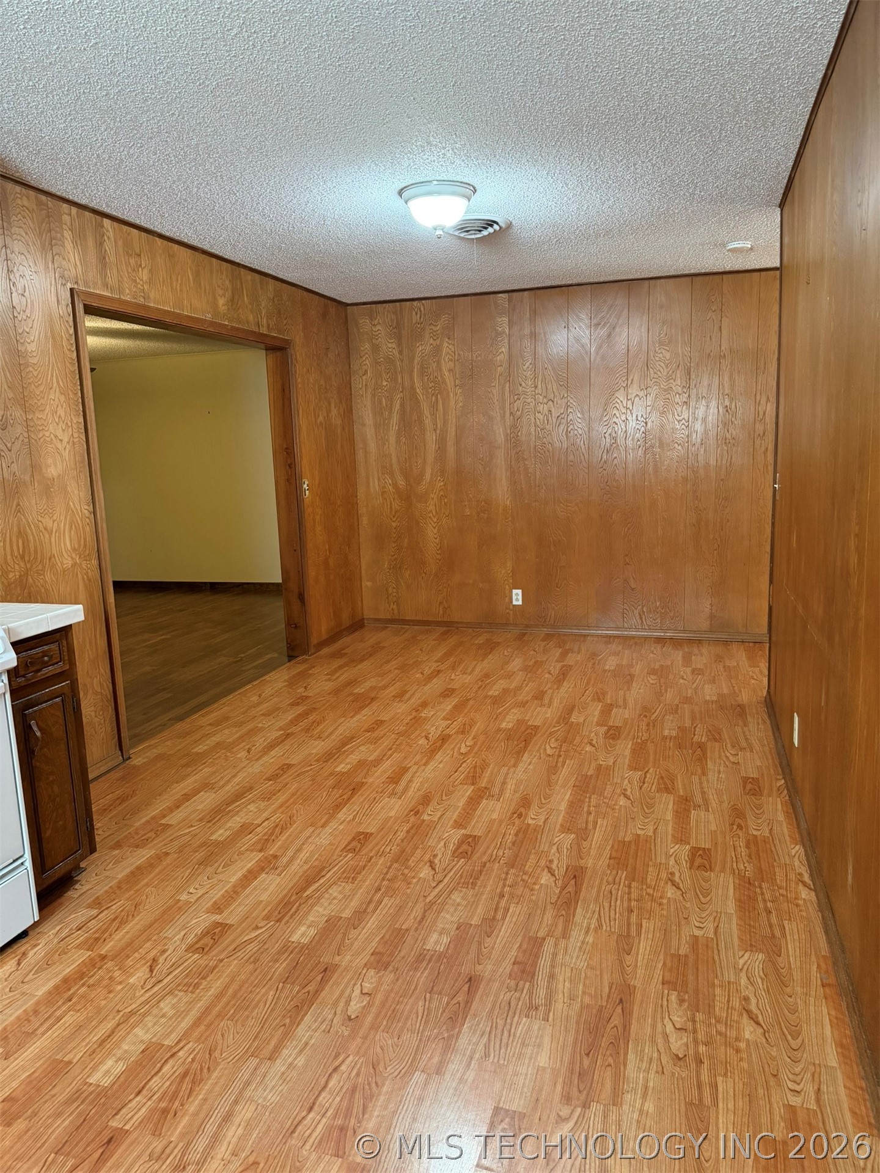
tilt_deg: -9.4
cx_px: 440
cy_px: 586
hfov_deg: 56.8
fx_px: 813
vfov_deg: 71.6
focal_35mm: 24
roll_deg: +1.4
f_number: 1.78
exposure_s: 1/60
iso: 500
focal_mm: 6.76
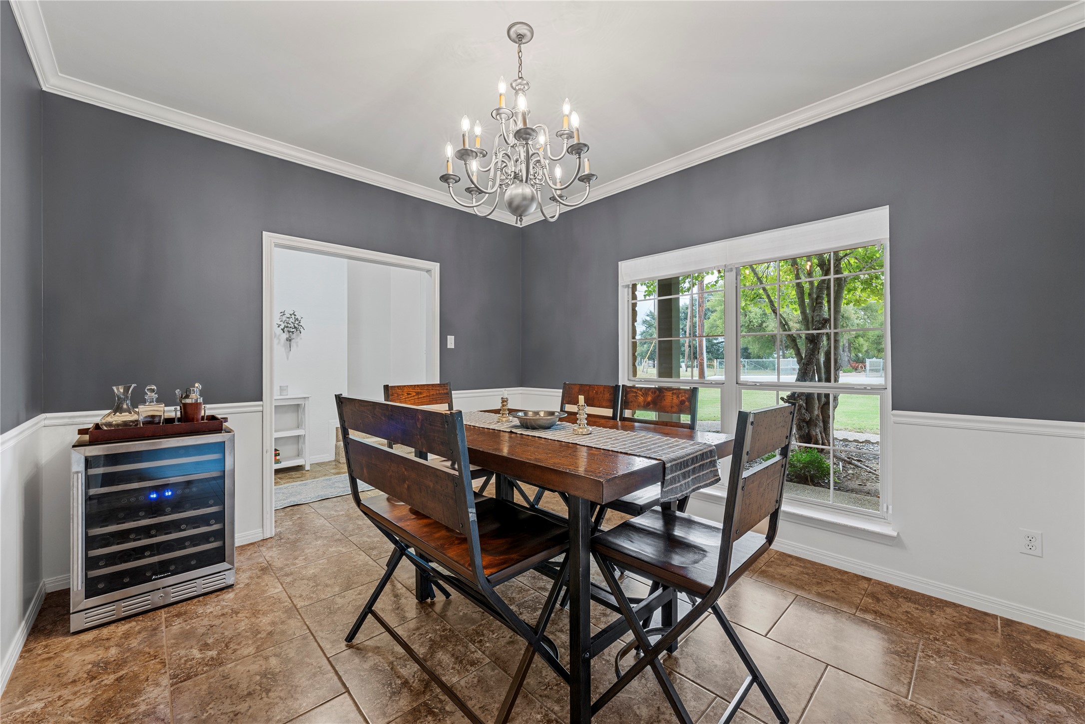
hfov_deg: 104.3
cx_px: 542
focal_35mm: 14
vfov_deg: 81.2
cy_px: 362
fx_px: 422
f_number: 9
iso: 160
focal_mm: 14
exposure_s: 4
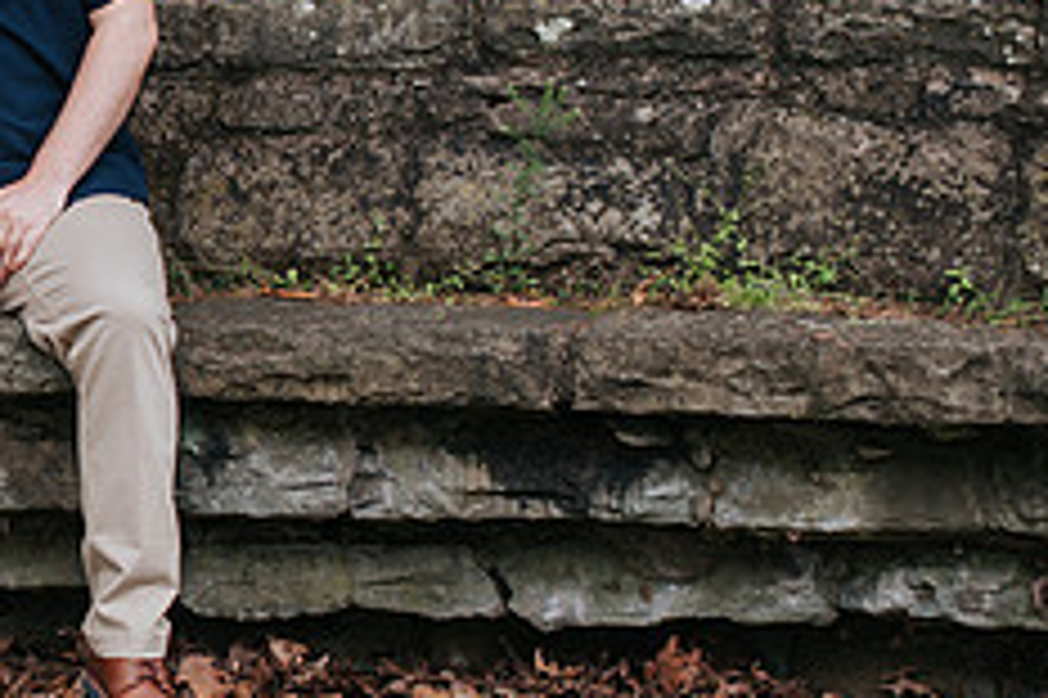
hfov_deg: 14.0
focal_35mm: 141
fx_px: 4102
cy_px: 262
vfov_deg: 9.7
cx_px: -271
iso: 110
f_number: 2.8
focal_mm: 50
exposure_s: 1/320
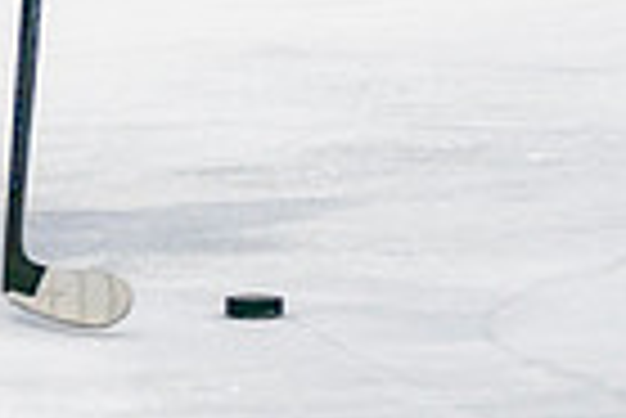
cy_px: -236
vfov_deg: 2.1
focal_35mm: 654
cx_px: -187
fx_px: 11384
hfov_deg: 3.1
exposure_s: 1/640
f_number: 2.8
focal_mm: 90
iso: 500
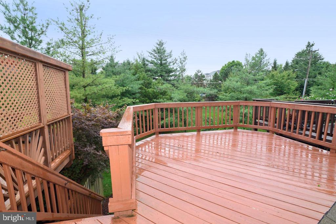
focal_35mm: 16
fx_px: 149
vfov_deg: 73.8
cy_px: 112
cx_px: 168
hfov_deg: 96.7
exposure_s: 1/200
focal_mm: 16
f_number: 9
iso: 800
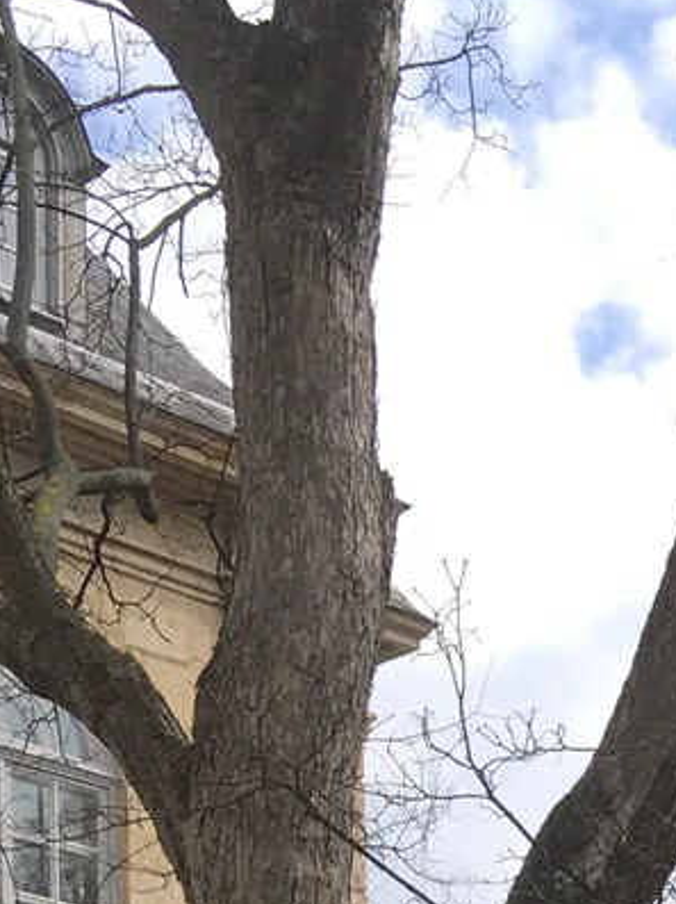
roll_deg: +0.7
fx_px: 3051
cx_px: 1036
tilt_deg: -0.6
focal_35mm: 117
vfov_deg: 14.2
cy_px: 1792
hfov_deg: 12.0
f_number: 2.2
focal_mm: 4.15
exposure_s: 1/916
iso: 25
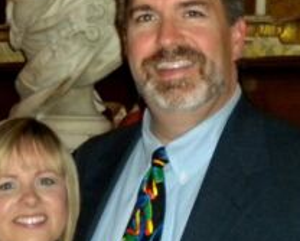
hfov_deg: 18.2
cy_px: 97
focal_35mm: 105
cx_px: 81
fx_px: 934
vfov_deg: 14.7
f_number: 3.1
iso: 400
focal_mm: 6.3
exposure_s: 1/30
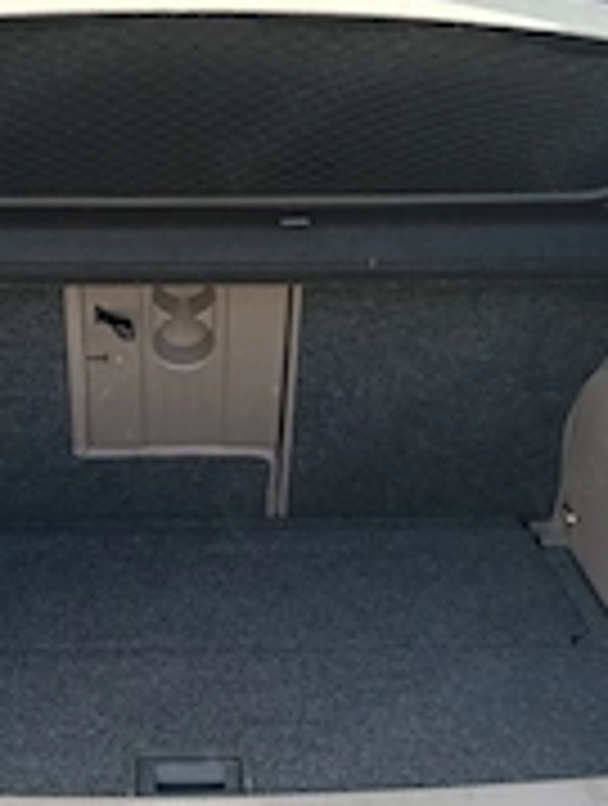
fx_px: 1400
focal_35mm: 60
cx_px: 198
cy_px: 486
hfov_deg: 24.4
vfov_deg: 32.0
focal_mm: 3.98
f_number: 1.8
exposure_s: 1/104
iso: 50
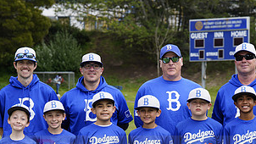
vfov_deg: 6.5
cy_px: 147
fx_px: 1270
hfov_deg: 11.5
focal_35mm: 187
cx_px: 121
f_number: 6.3
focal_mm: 93
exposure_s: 1/250
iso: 100
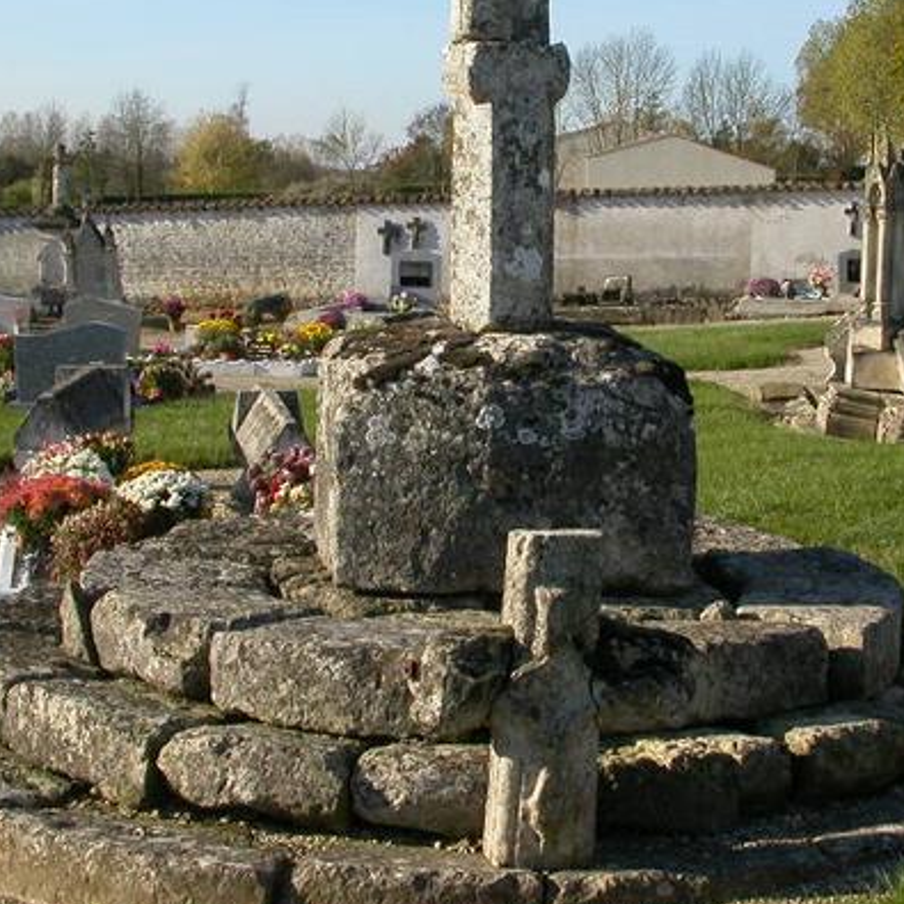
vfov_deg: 25.2
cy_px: 307
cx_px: 565
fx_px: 2009
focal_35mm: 68
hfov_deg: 25.3
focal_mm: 7.85
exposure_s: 1/263
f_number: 7.5
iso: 100
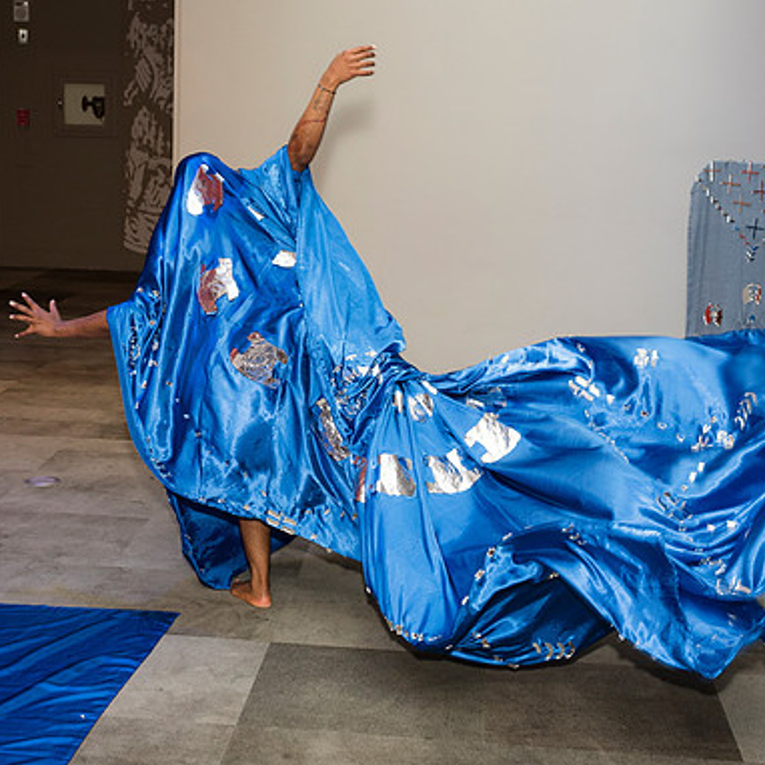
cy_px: 381
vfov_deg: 27.7
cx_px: 346
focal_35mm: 62
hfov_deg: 27.7
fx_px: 1550
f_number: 5
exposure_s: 1/125
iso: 800
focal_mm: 48
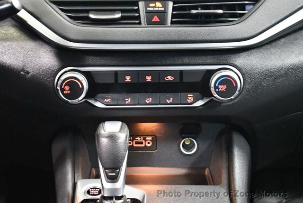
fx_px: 809
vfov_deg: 14.3
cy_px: 102
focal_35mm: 96
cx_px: 152
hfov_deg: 21.2
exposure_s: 1/30
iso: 12800
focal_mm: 48
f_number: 5.3
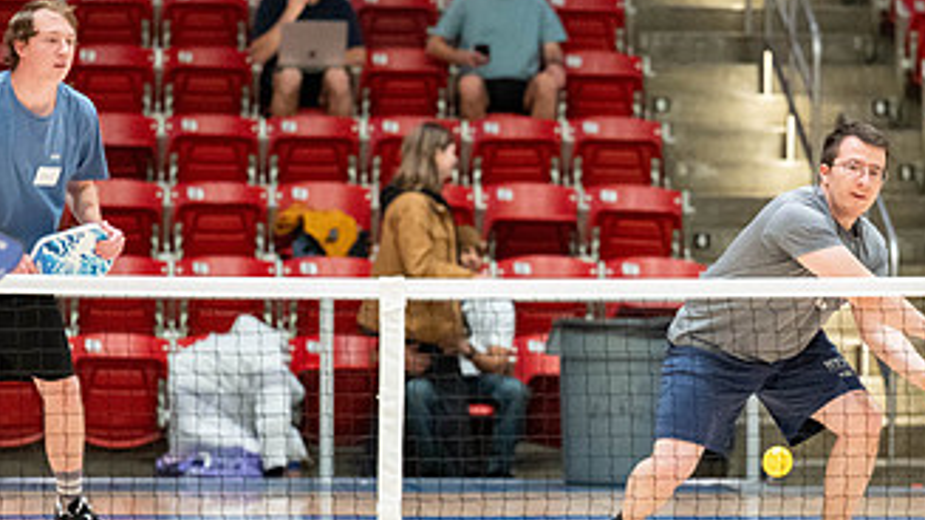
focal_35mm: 214
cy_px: 321
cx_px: 588
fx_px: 5249
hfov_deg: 10.1
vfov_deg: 5.7
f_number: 2.8
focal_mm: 115
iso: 5000
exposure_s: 1/500
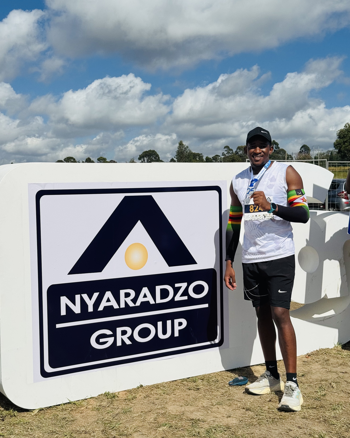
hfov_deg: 29.7
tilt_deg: -3.4
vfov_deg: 36.6
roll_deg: +0.8
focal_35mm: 51
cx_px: 177
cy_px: 235
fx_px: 660
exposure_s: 1/15385
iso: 64
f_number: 1.78
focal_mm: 6.76
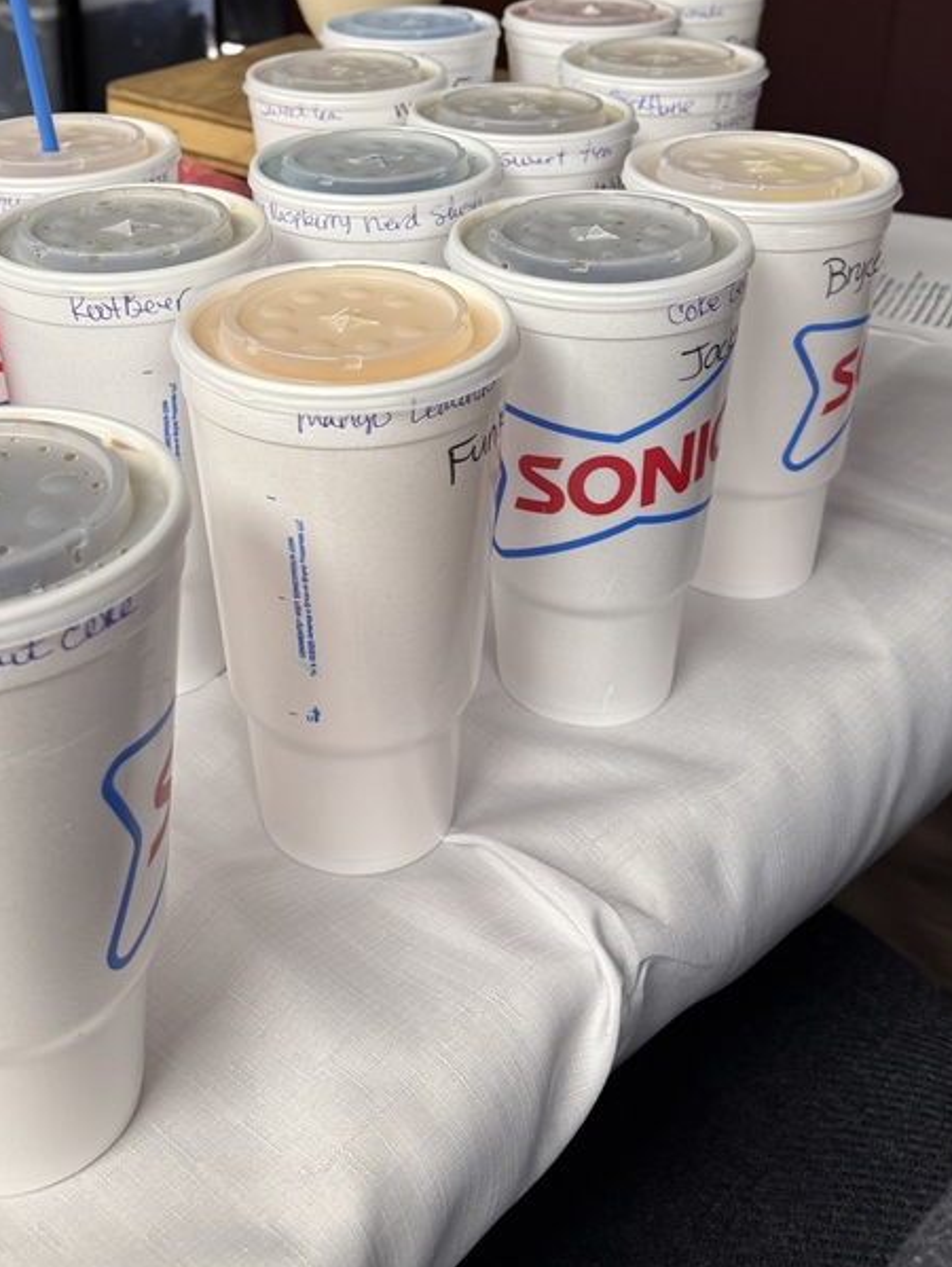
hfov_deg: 35.0
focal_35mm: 41
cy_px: 190
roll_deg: +0.4
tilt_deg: -18.6
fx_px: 1502
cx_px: 366
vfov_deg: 42.9
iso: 200
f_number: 1.78
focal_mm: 6.76
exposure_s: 1/97
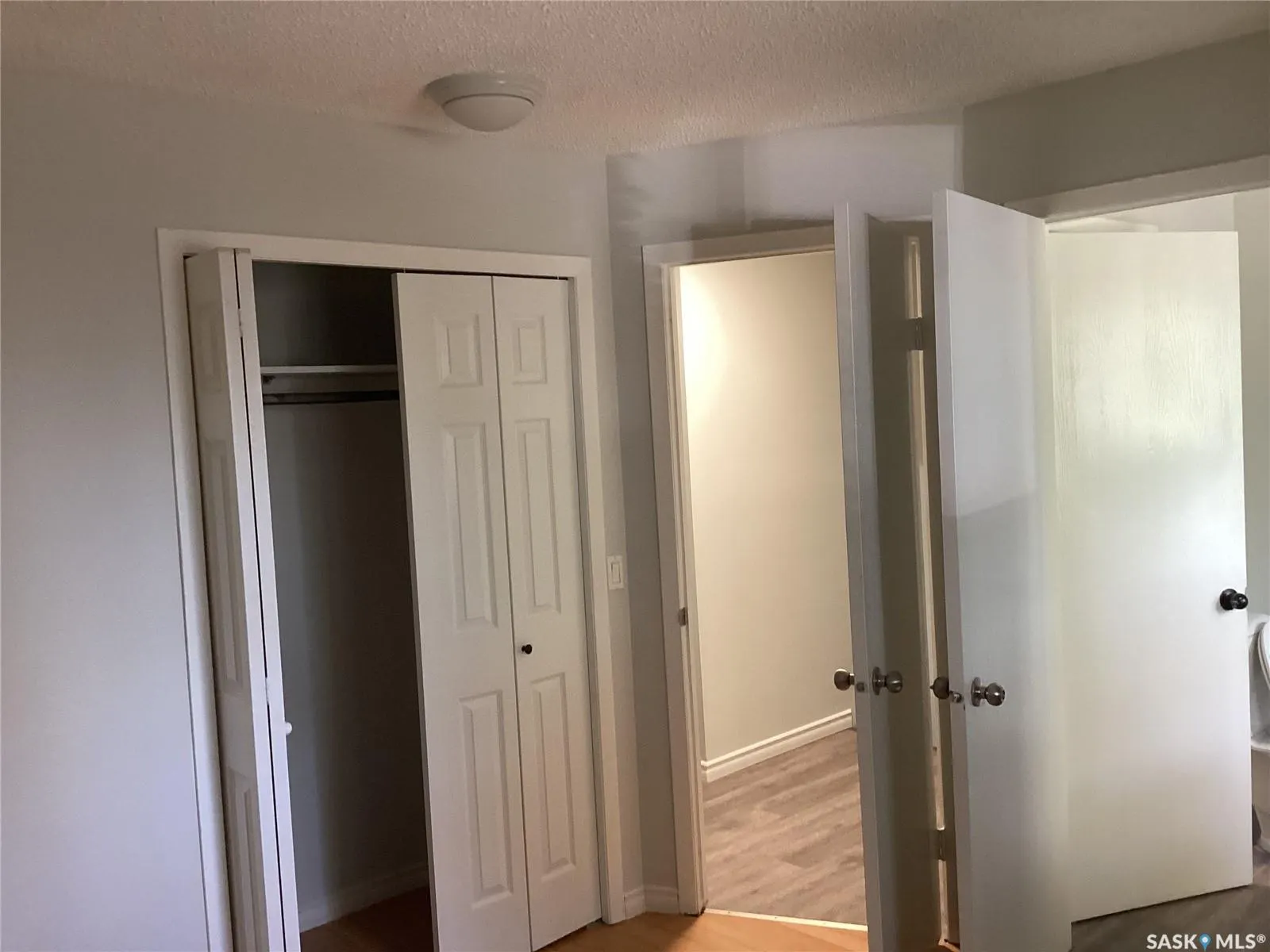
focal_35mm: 31
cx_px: 635
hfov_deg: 58.4
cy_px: 476
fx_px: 1137
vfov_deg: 45.4
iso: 200
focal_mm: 3.3
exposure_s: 1/60
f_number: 2.4
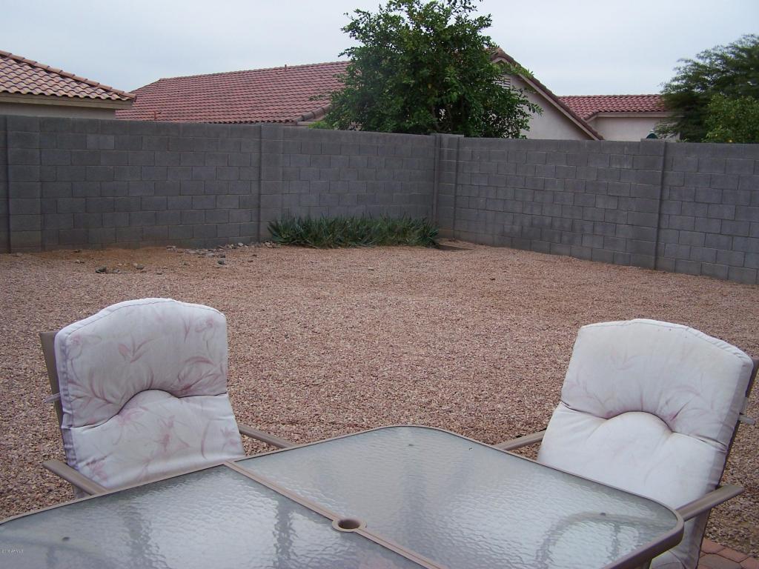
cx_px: 380
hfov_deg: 49.0
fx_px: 833
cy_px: 284
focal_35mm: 38
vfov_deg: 37.7
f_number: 2.8
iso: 80
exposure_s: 1/750
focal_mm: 6.3
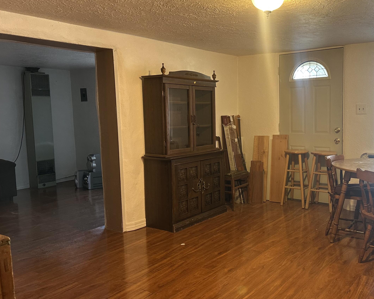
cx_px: 253
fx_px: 365
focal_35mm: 33
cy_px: 145
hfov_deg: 53.0
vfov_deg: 44.5
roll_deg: +0.5
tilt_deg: -5.2
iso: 250
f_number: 1.78
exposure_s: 1/60
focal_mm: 6.86
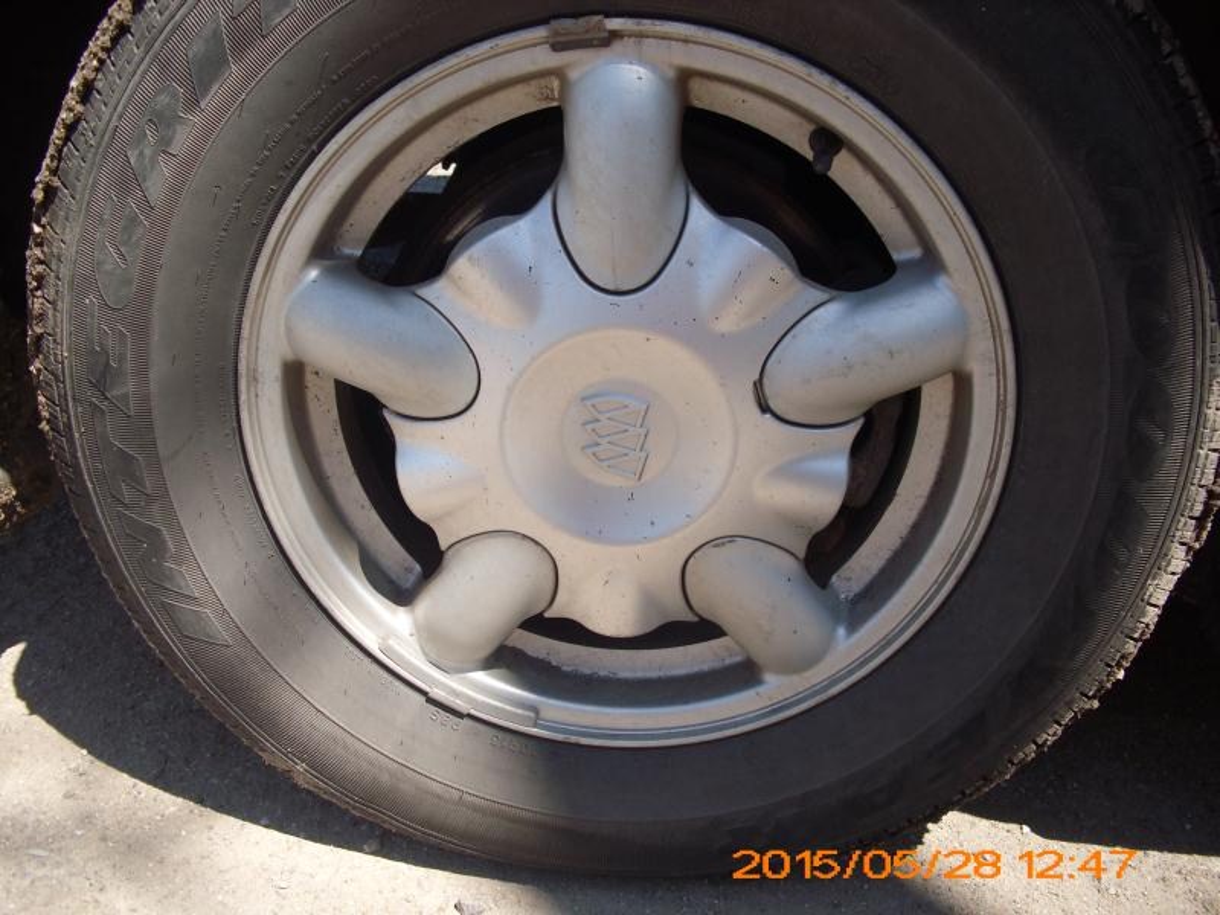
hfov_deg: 51.4
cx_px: 610
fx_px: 1269
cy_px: 458
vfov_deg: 39.7
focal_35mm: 36
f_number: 3.1
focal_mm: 6.3
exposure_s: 1/640
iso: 80
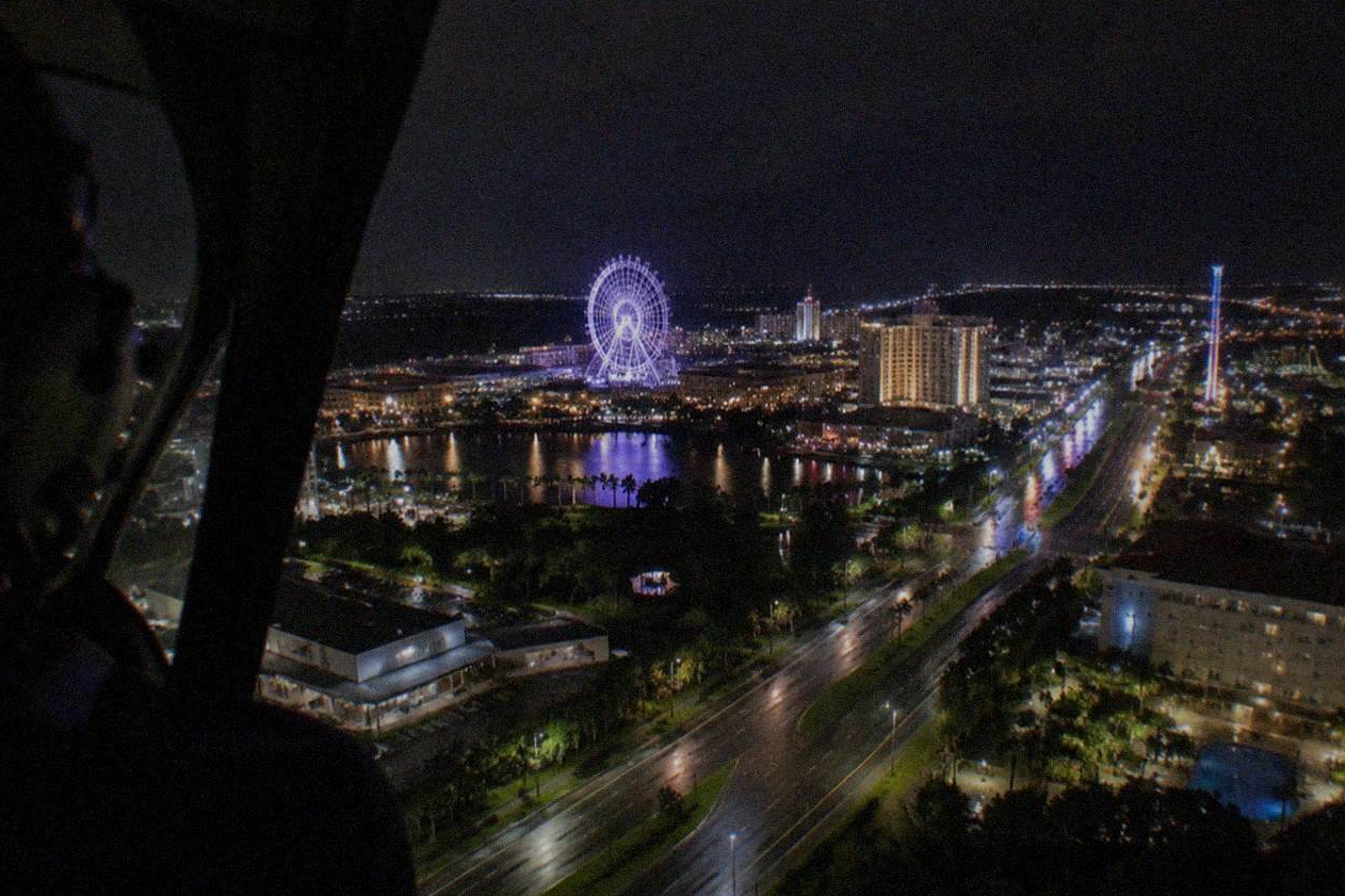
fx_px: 2652
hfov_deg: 28.5
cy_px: 447
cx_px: 677
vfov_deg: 19.2
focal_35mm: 71
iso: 1600
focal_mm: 70
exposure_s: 1/40
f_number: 9
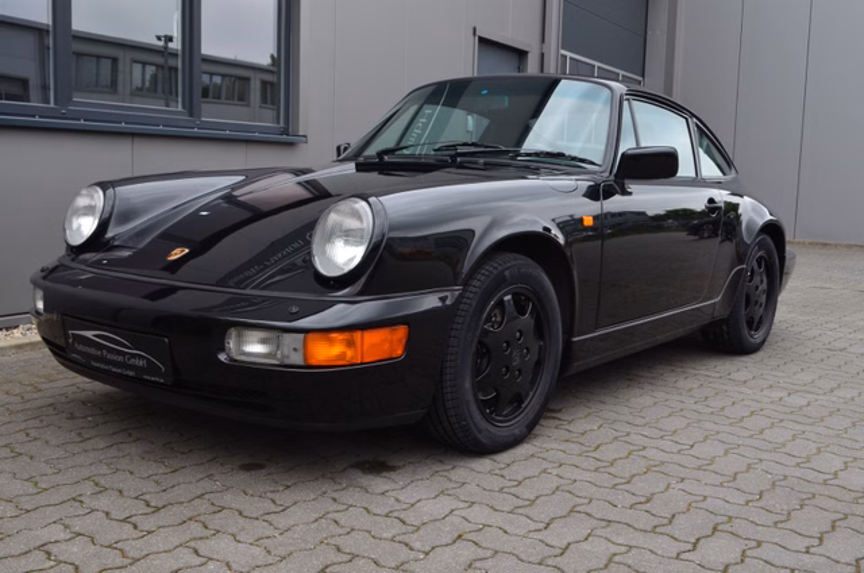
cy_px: 286
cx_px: 432
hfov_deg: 49.6
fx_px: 934
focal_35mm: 39
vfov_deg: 34.1
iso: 400
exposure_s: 1/60
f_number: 10
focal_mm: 26
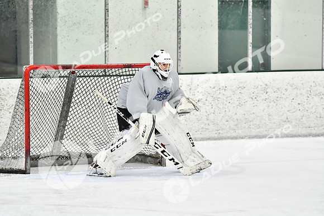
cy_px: 108
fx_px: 1688
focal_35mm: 188
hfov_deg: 11.0
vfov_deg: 7.3
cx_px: 162
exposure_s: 1/1250
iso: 5000
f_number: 2.8
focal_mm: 125
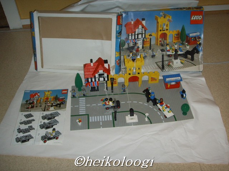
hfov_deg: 47.9
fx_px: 258
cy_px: 86
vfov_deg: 36.8
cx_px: 114
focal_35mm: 39
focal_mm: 6.6
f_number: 3.5
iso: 100
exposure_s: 1/45
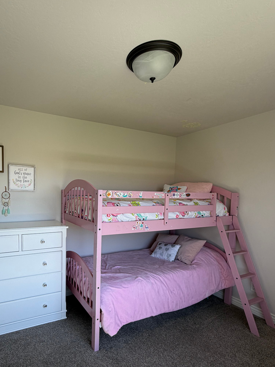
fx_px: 212
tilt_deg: -5.0
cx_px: 97
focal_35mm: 20
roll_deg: -0.6
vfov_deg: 81.2
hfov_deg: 64.6
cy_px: 211
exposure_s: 1/121
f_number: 2.2
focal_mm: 2.22
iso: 50
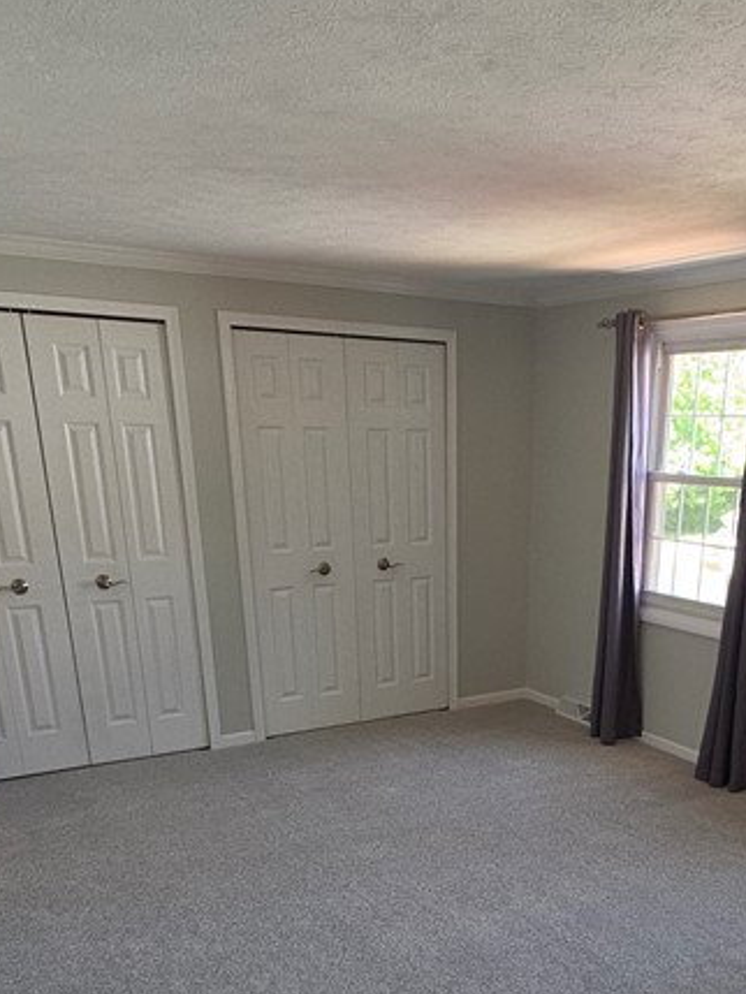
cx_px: 526
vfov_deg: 53.7
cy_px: 820
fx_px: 890
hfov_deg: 44.5
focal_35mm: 31
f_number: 1.9
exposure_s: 1/60
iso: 80
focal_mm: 2.2
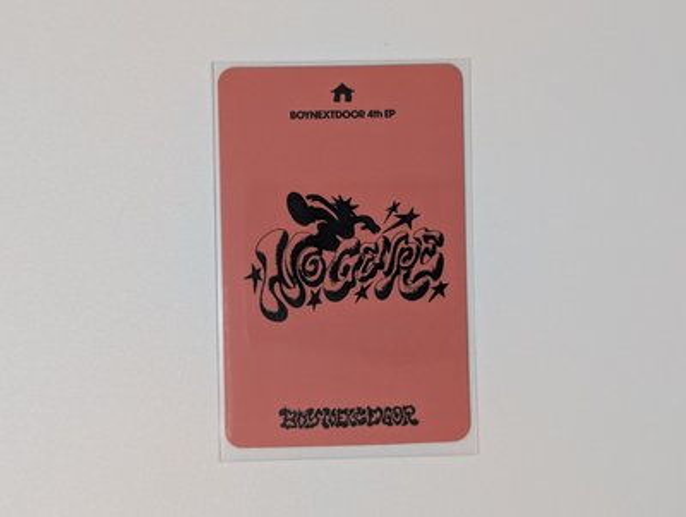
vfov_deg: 29.7
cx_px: 343
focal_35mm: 49
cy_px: 258
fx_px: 972
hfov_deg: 38.9
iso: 468
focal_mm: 6.9
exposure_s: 1/120
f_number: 1.68
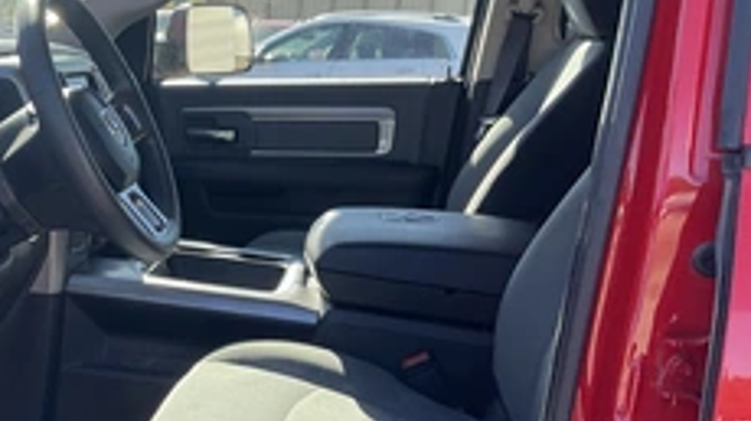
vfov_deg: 21.8
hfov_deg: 36.5
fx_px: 1094
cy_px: 238
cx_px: 147
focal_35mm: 55
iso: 25
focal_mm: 3
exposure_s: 1/255
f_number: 1.8
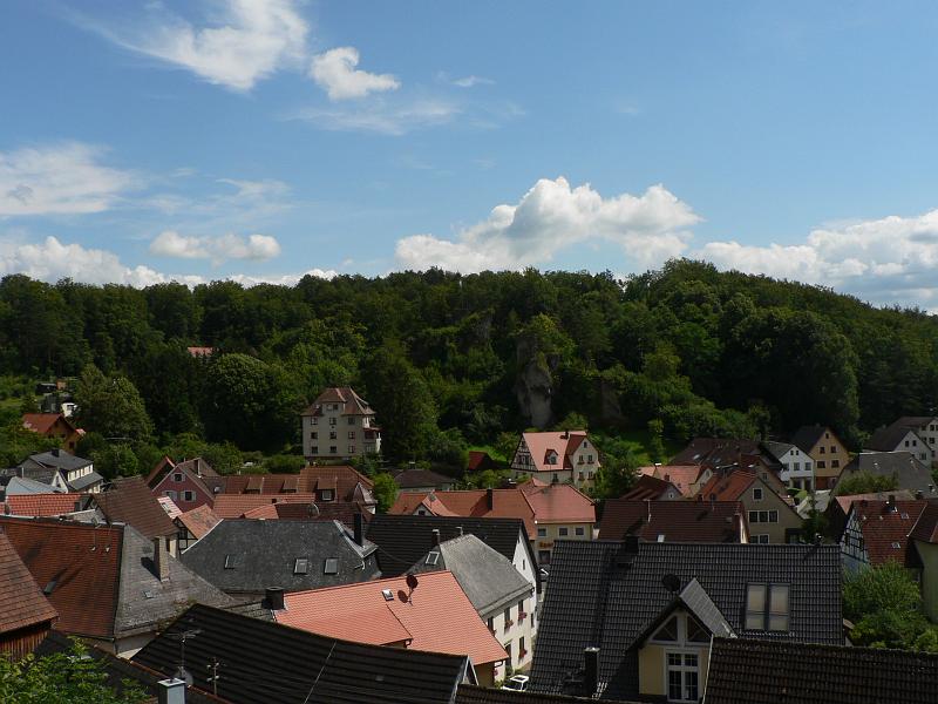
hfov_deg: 51.4
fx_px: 976
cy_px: 352
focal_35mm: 36
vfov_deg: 39.7
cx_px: 469
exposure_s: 1/800
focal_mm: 6
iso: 80
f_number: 5.6
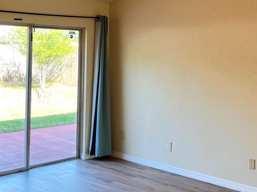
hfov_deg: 34.3
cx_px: 122
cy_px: 42
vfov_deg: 25.7
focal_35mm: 56
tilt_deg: +1.3
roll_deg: -0.6
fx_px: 416
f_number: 1.5
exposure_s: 1/120
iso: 40
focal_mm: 5.7
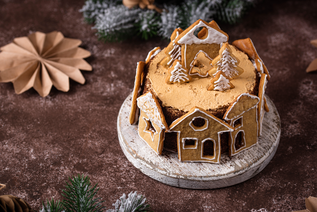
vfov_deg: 13.1
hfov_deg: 19.4
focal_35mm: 105
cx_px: 158
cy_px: 106
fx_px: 925
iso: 100
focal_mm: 105
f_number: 6.3
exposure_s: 1/100
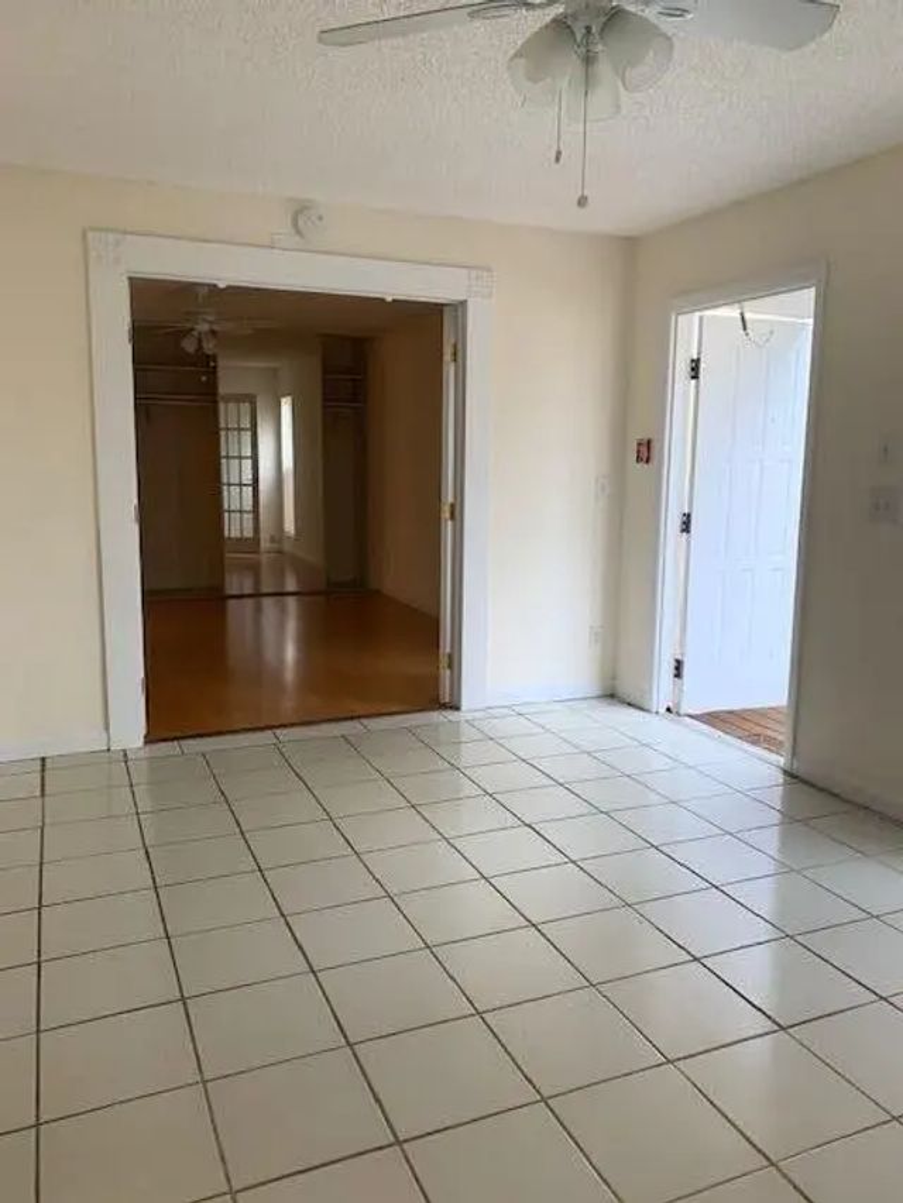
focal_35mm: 26
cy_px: 602
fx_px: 904
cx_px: 452
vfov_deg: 67.3
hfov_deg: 53.1
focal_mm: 4.25
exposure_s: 1/60
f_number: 1.8
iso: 64
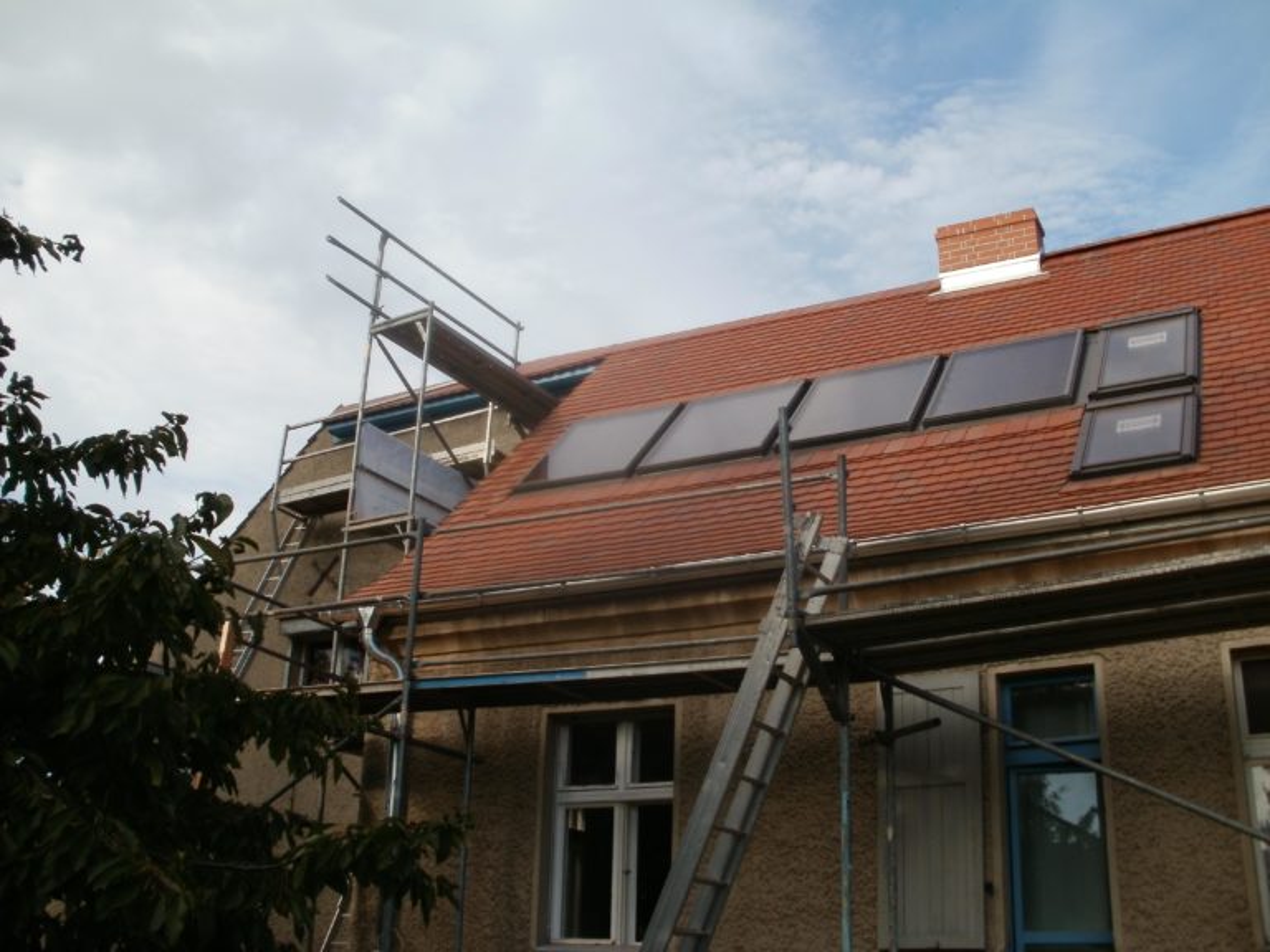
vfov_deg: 39.7
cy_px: 476
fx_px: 1321
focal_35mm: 36
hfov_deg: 51.4
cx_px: 635
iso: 100
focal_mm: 6.3
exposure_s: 1/640
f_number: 3.5
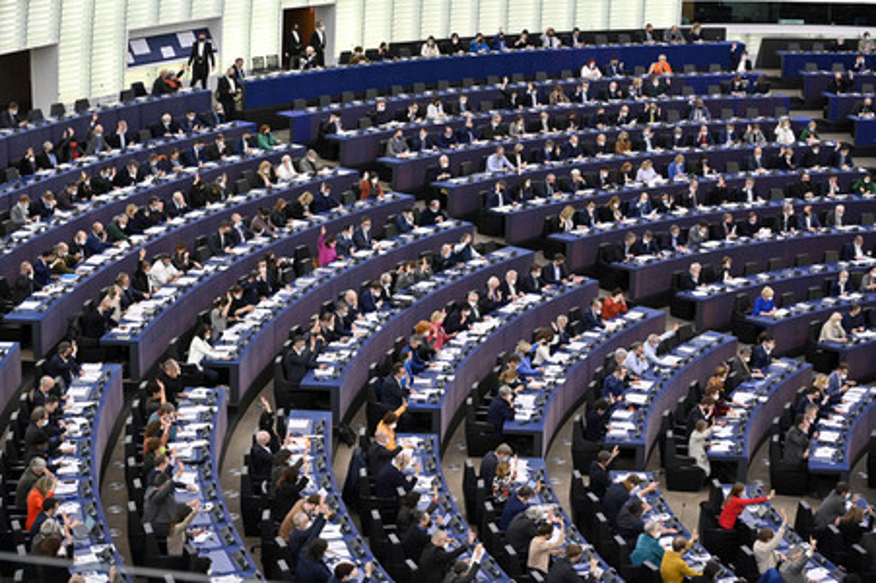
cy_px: 292
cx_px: 438
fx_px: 1702
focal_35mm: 70
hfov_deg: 28.9
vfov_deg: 19.4
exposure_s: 1/500
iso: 1250
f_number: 2.8
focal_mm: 70
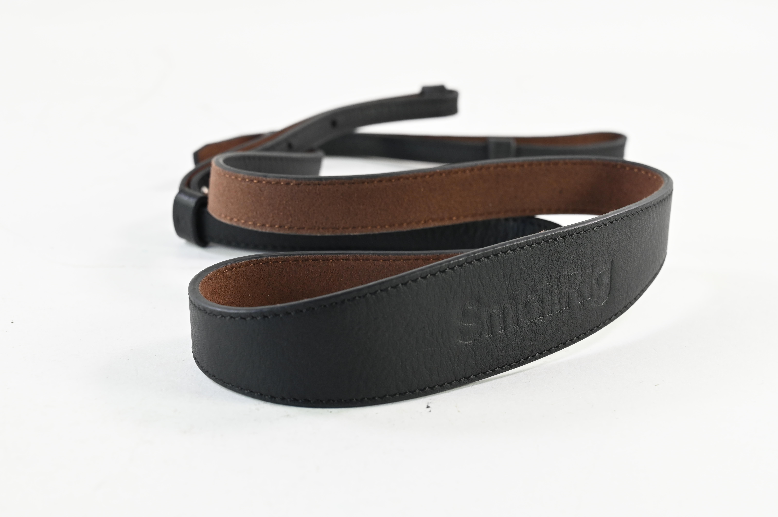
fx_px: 1512
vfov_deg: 19.4
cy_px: 258
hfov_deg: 28.9
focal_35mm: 70
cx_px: 389
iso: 2000
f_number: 10
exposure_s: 1/100
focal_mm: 70
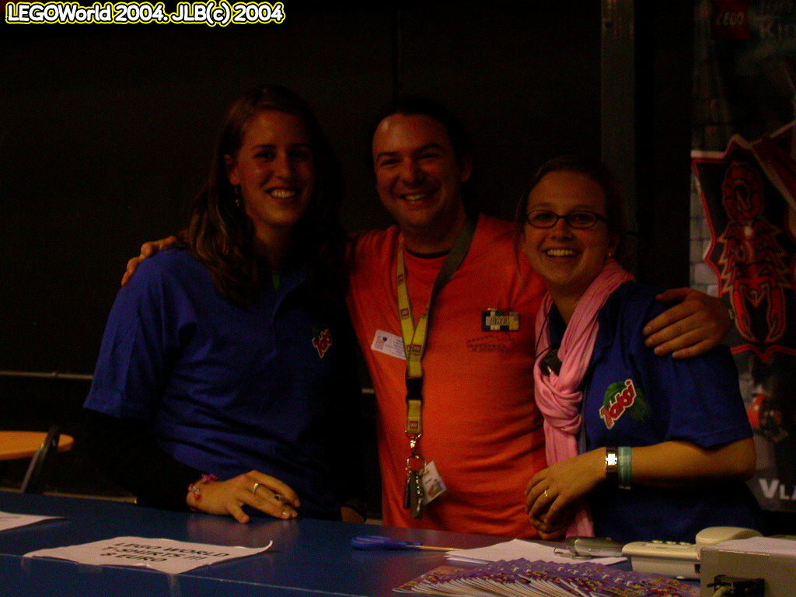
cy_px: 298
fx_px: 1909
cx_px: 398
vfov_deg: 17.8
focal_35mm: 83
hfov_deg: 23.6
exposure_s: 1/30
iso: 400
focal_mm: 17.3
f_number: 3.6
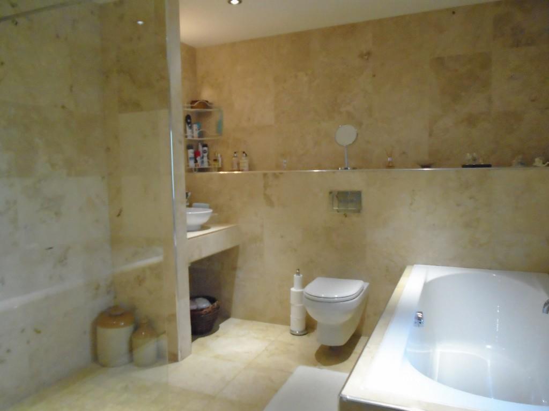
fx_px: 412
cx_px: 274
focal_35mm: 26
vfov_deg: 53.1
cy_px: 206
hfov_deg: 67.3
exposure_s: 1/80
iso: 800
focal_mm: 4.6
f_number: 3.2
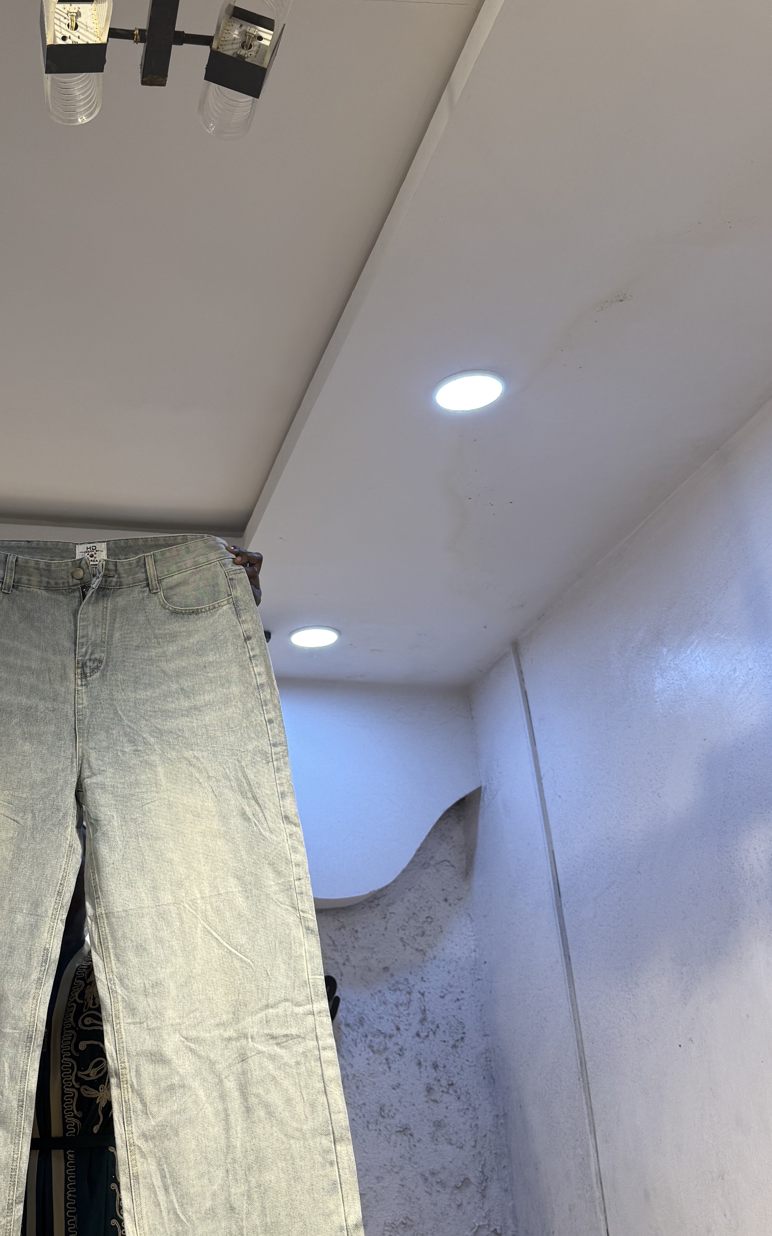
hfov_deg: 30.9
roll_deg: -0.8
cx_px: 120
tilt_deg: +28.1
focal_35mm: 40
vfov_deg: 49.1
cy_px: 518
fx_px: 1346
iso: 64
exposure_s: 1/165
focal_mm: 6.76
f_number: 1.78
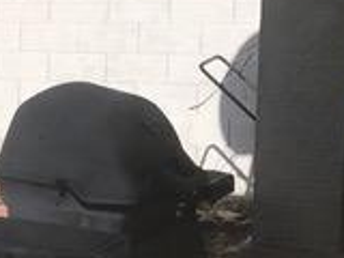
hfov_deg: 16.7
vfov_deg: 13.2
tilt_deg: -9.5
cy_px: 174
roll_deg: +0.6
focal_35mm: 112
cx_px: -82
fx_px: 1113
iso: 20
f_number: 1.8
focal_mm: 3.99
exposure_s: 1/3300
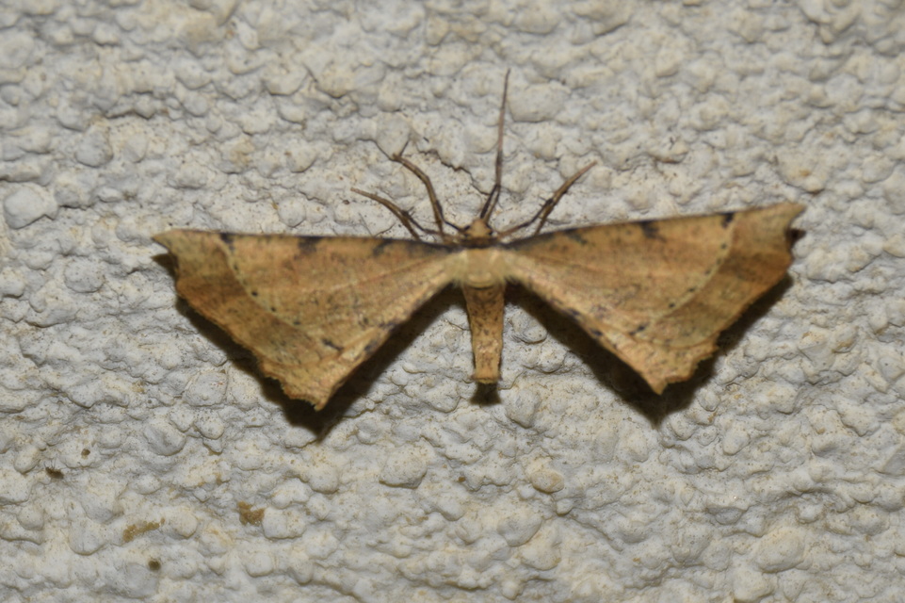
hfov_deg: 9.8
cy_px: 302
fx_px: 5277
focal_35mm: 210
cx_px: 452
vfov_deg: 6.5
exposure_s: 1/60
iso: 100
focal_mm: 140
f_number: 6.3
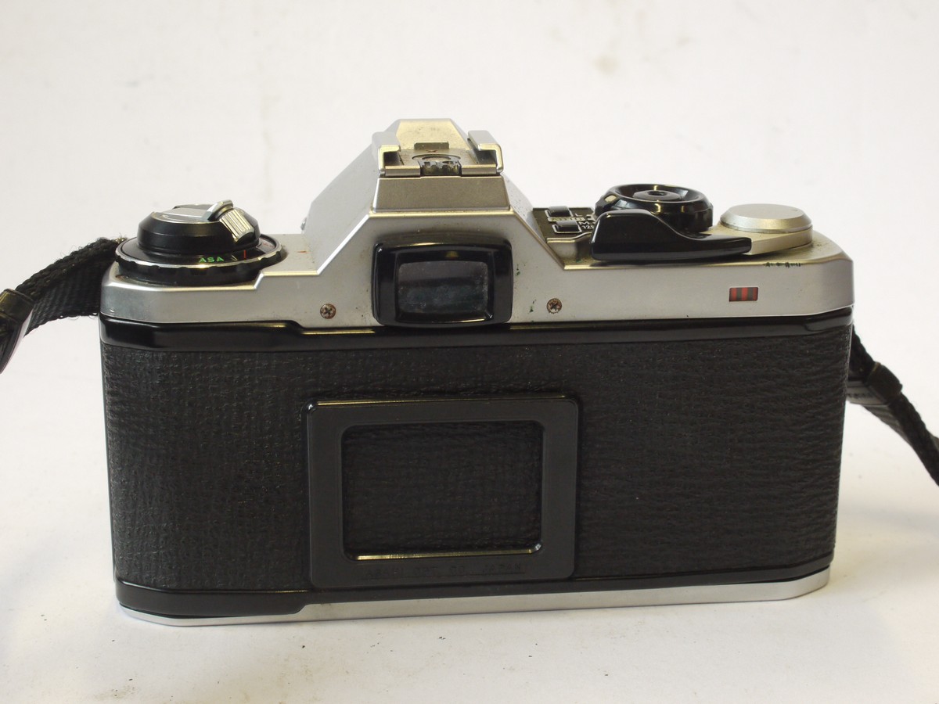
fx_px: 1628
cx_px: 470
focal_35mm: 60
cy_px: 352
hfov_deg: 32.2
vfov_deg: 24.4
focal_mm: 30
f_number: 10
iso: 800
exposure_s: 1/40
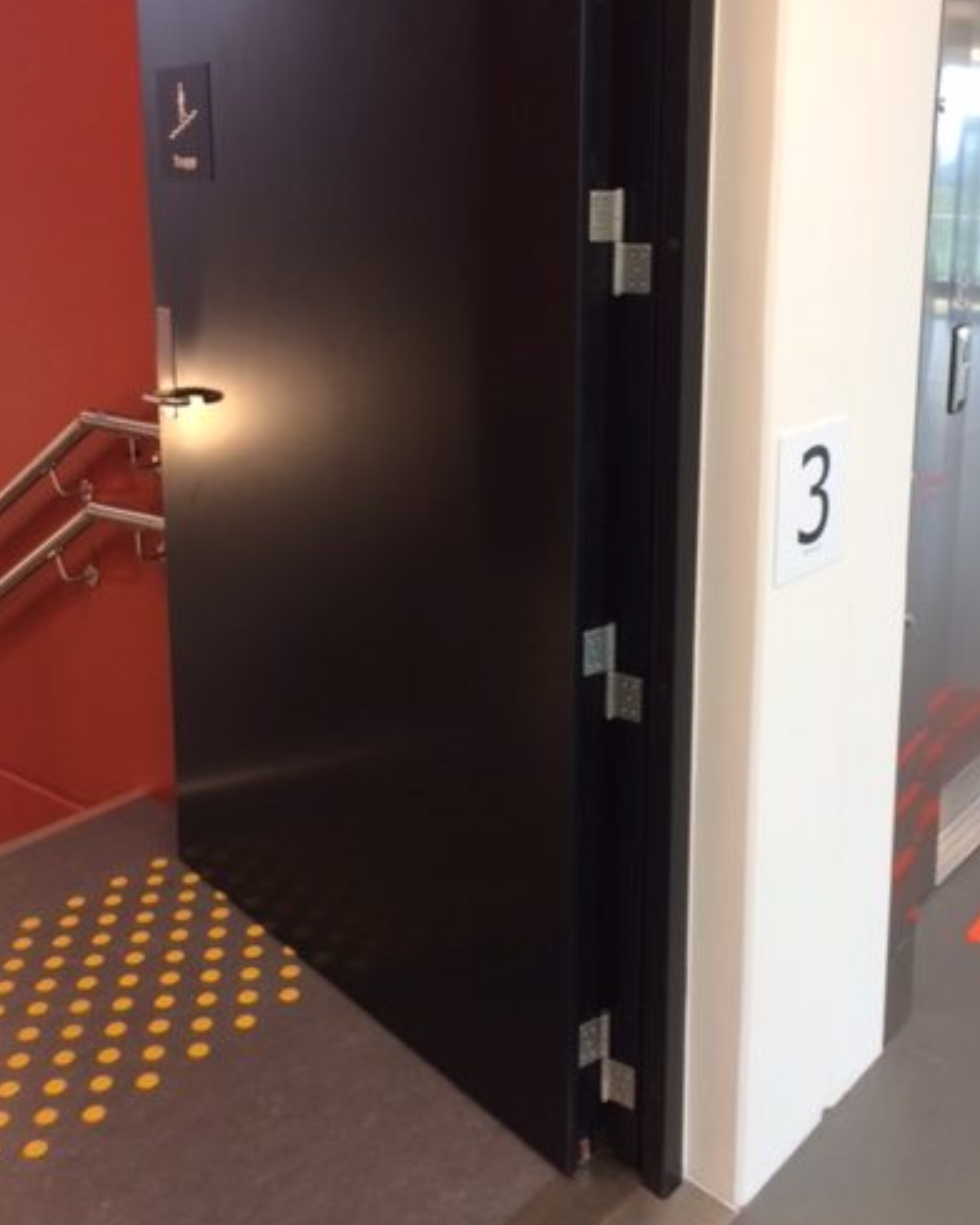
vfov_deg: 48.6
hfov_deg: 40.1
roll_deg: +1.2
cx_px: 508
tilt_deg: -11.6
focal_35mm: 37
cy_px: 462
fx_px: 1341
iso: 50
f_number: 2.2
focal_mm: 4.15
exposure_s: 1/33
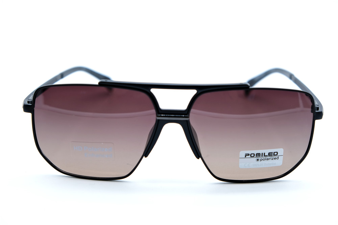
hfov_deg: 31.4
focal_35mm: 64
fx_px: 601
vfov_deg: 21.2
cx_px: 169
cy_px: 112
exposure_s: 1/110
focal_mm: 42.5
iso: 160
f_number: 5.6
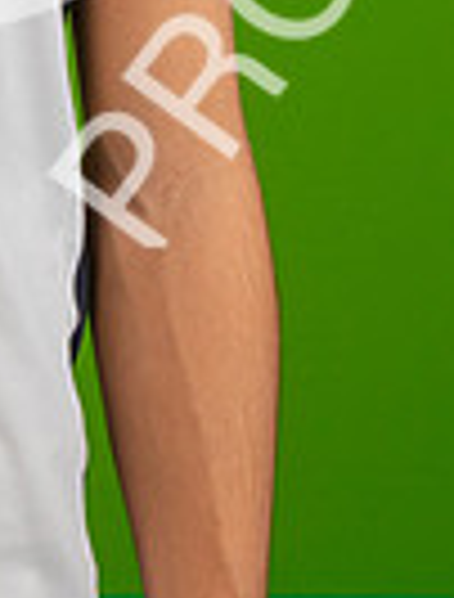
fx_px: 4060
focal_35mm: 234
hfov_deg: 6.4
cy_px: -479
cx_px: -15
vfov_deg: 8.1
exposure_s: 1/60
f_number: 20
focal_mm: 42
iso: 800
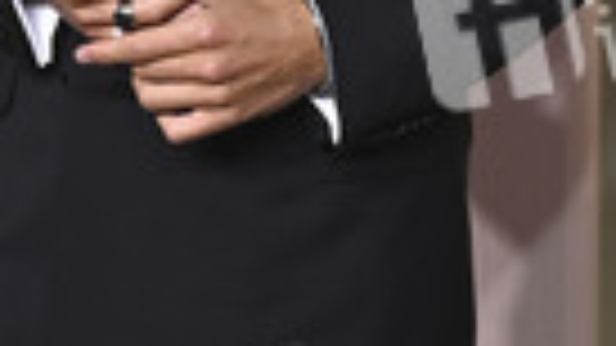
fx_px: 4899
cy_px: -220
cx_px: 234
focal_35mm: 300
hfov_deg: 7.2
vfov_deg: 4.0
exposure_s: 1/200
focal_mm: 98
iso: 400
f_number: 8
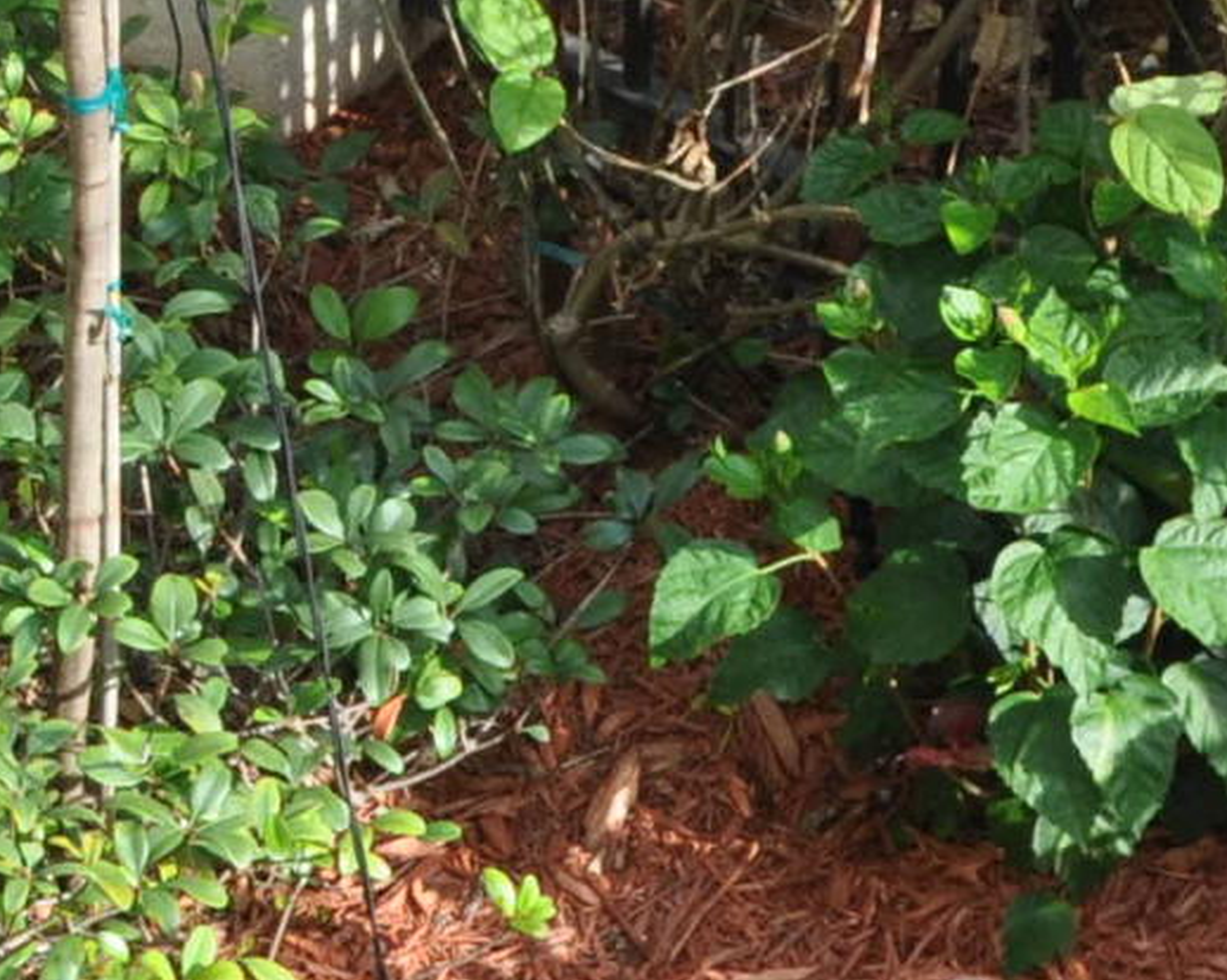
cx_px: -360
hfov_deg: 8.4
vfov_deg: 6.8
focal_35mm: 228
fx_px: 8277
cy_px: 308
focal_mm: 28
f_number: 10
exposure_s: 1/100
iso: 320
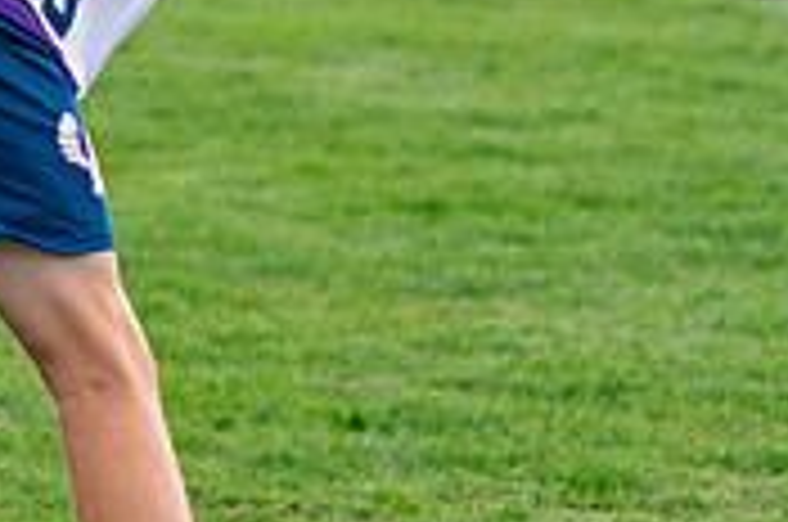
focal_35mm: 488
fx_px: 10662
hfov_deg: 4.2
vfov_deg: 2.8
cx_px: 88
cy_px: -80
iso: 800
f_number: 2.8
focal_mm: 90
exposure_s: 1/3200
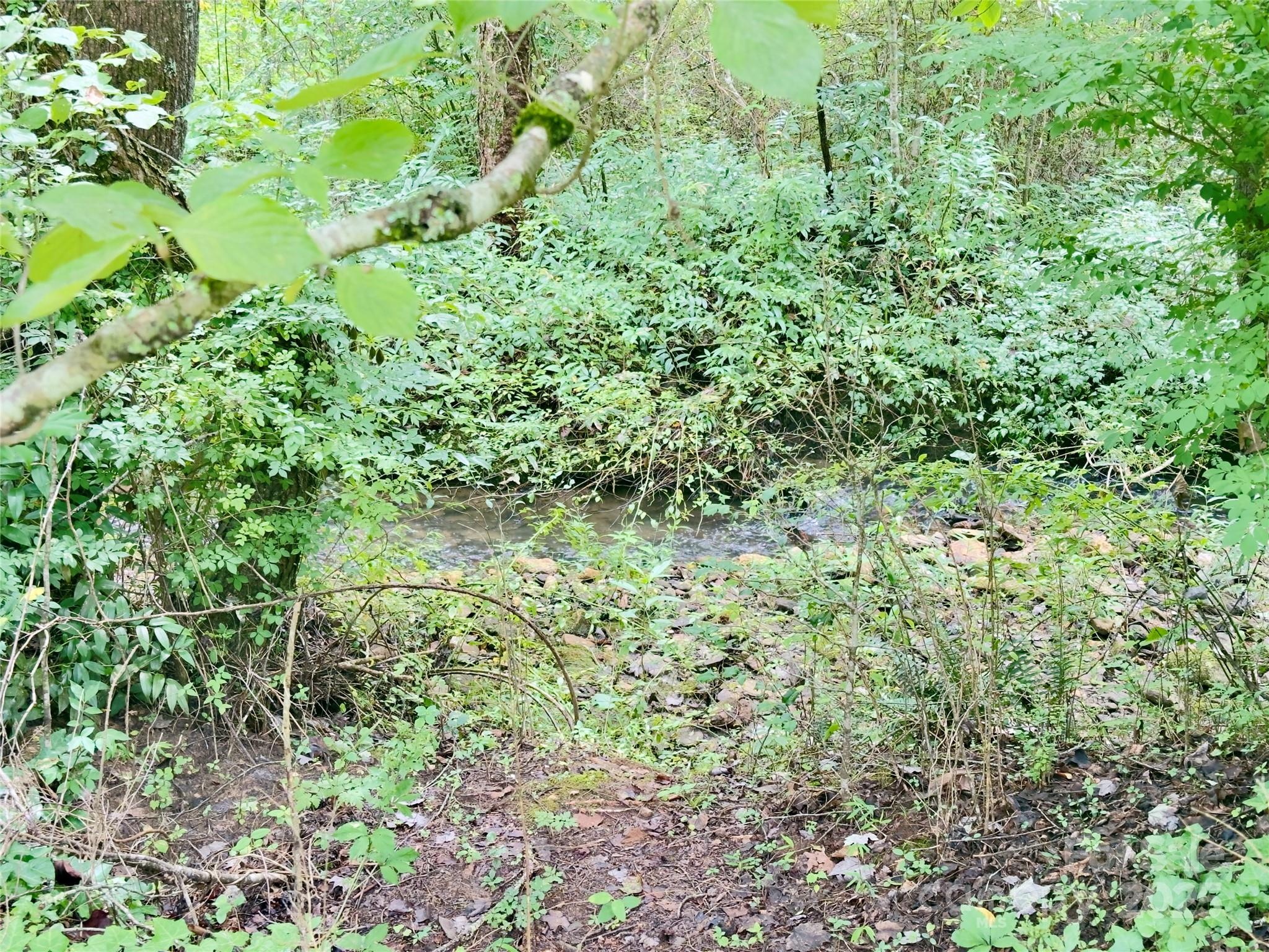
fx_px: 1760
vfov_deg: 30.3
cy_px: 476
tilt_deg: -18.8
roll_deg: -3.1
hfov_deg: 39.7
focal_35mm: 48
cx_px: 634
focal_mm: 6.86
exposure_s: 1/53
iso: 250
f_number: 1.78
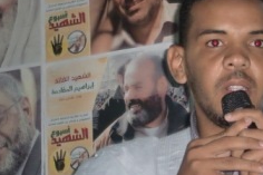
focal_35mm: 176
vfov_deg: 7.8
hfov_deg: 11.6
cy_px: 128
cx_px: 232
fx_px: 1285
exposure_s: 1/60
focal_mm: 15.7
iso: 400
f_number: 4.8
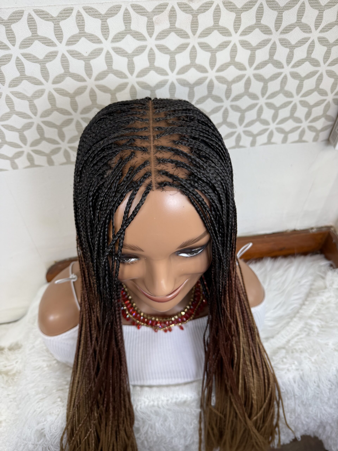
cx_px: 169
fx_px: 312
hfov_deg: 56.8
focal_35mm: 24
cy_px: 226
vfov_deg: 71.6
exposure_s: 1/100
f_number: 1.78
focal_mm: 6.76
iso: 64
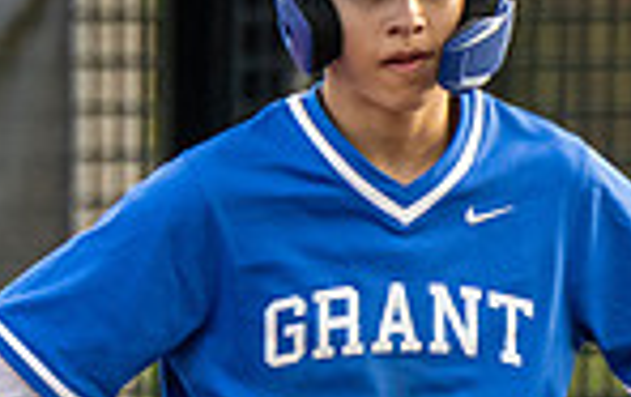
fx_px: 38493
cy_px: 391
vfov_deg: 0.6
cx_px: 345
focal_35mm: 2235
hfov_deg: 0.9
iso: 2200
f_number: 5.6
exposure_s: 1/1000
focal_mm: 400
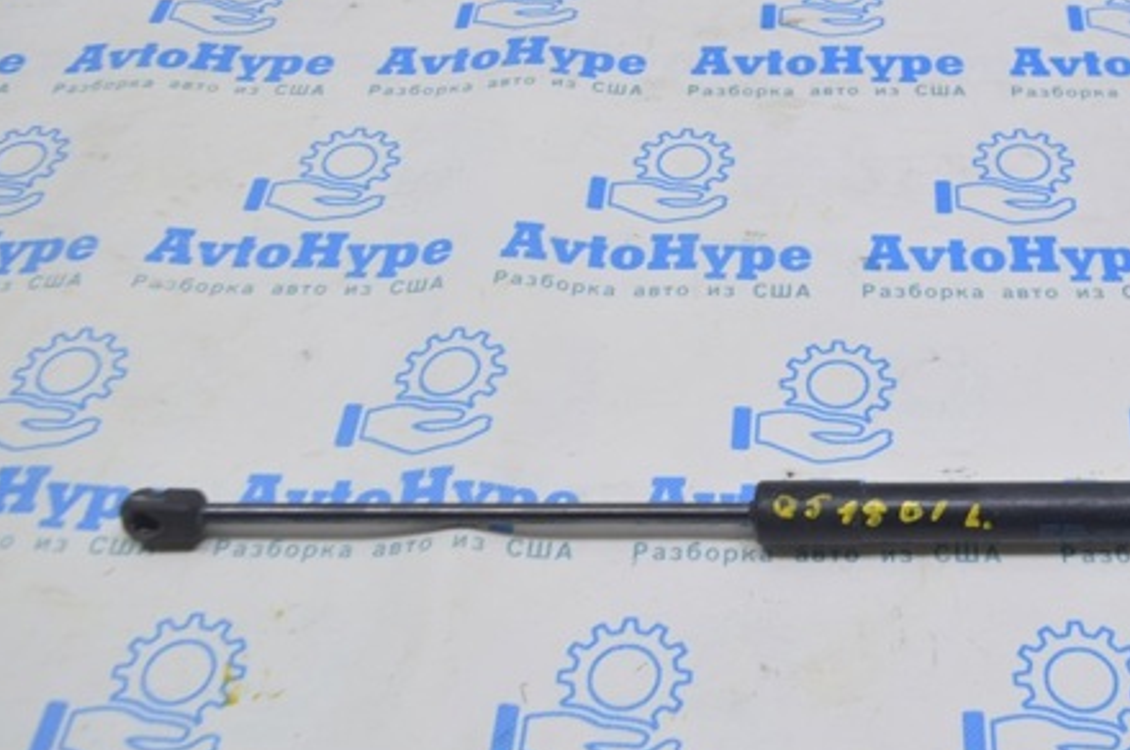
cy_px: 266
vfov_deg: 27.9
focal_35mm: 48
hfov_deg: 40.4
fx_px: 1504
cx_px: 801
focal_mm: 22
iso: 400
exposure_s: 1/25
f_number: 5.6
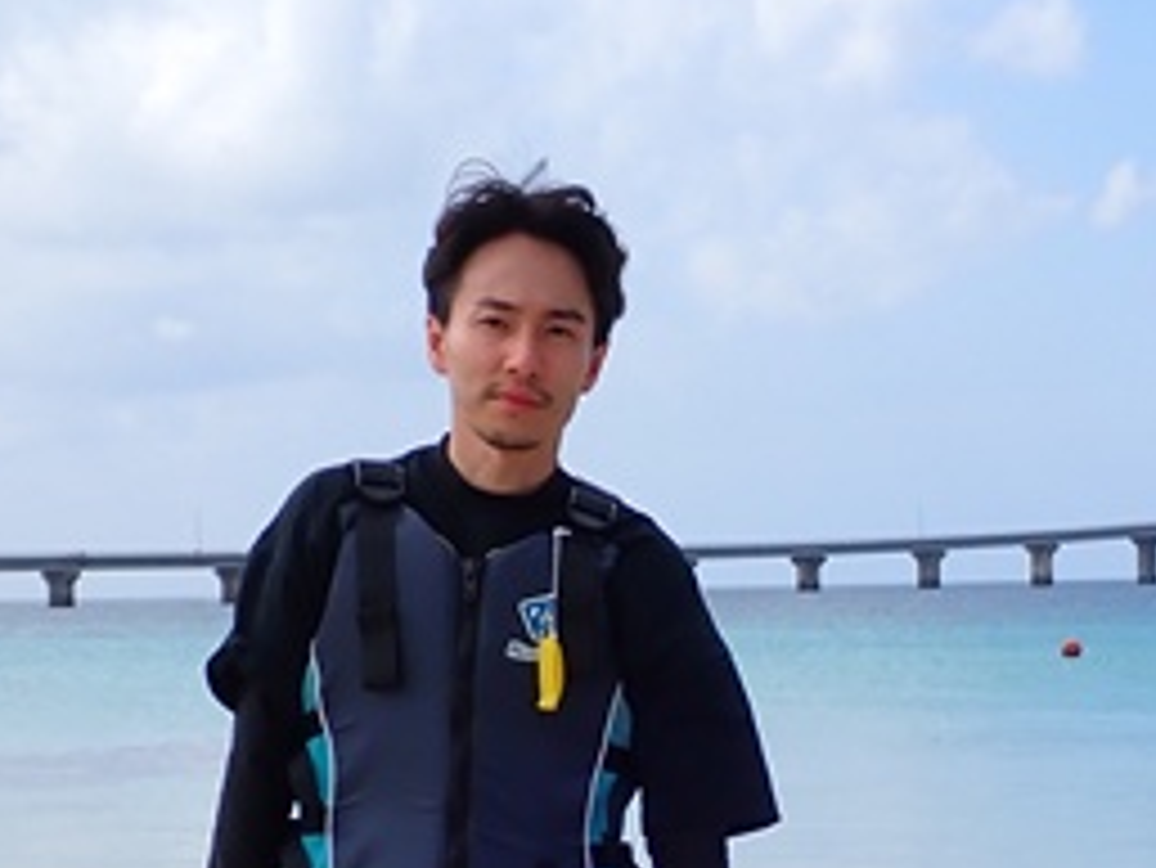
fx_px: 4009
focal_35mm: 120
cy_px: 956
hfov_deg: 16.4
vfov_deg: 12.2
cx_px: 670
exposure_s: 1/800
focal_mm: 7.84
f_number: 4
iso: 100
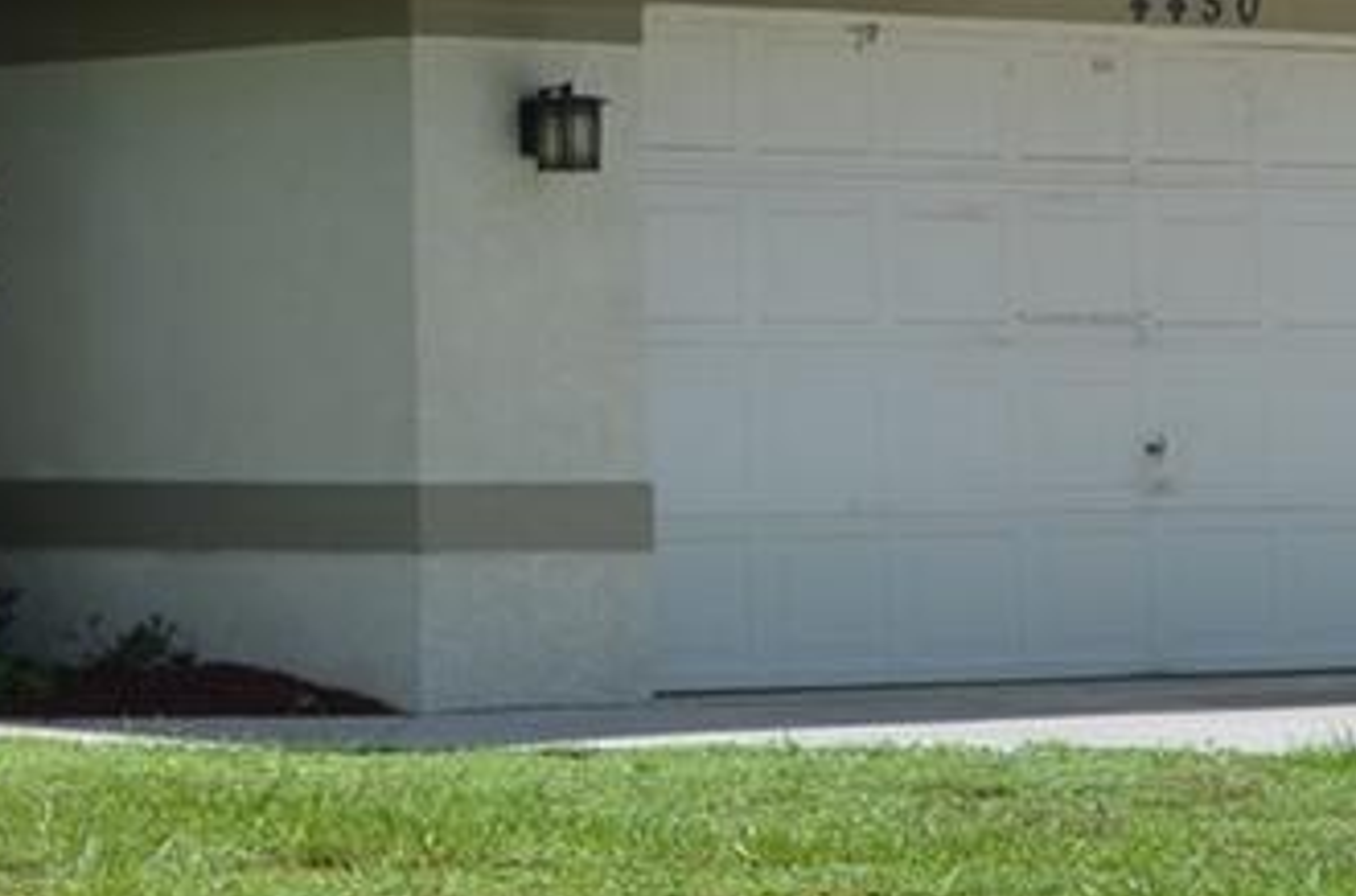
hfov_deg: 11.6
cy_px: -261
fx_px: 6288
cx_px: -908
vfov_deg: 8.0
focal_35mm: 167
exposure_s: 1/250
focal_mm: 23
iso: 100
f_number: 8
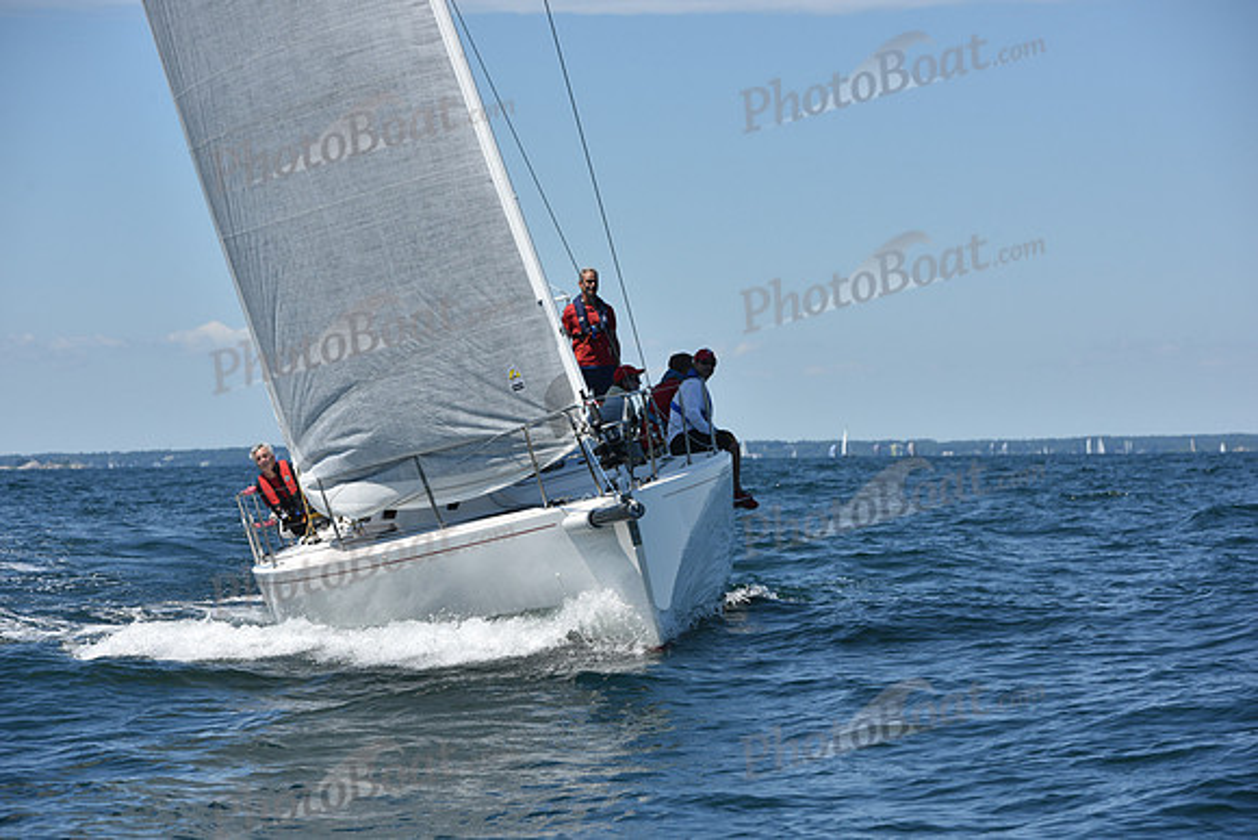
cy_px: 420
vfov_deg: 8.9
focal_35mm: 155
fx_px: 5417
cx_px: 629
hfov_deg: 13.2
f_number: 8
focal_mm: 155
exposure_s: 1/1250
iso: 250
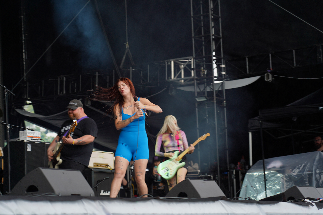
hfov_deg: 19.5
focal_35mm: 105
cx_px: 162
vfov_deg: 13.0
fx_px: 942
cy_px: 108
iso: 100
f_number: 4.5
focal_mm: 105
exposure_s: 1/160
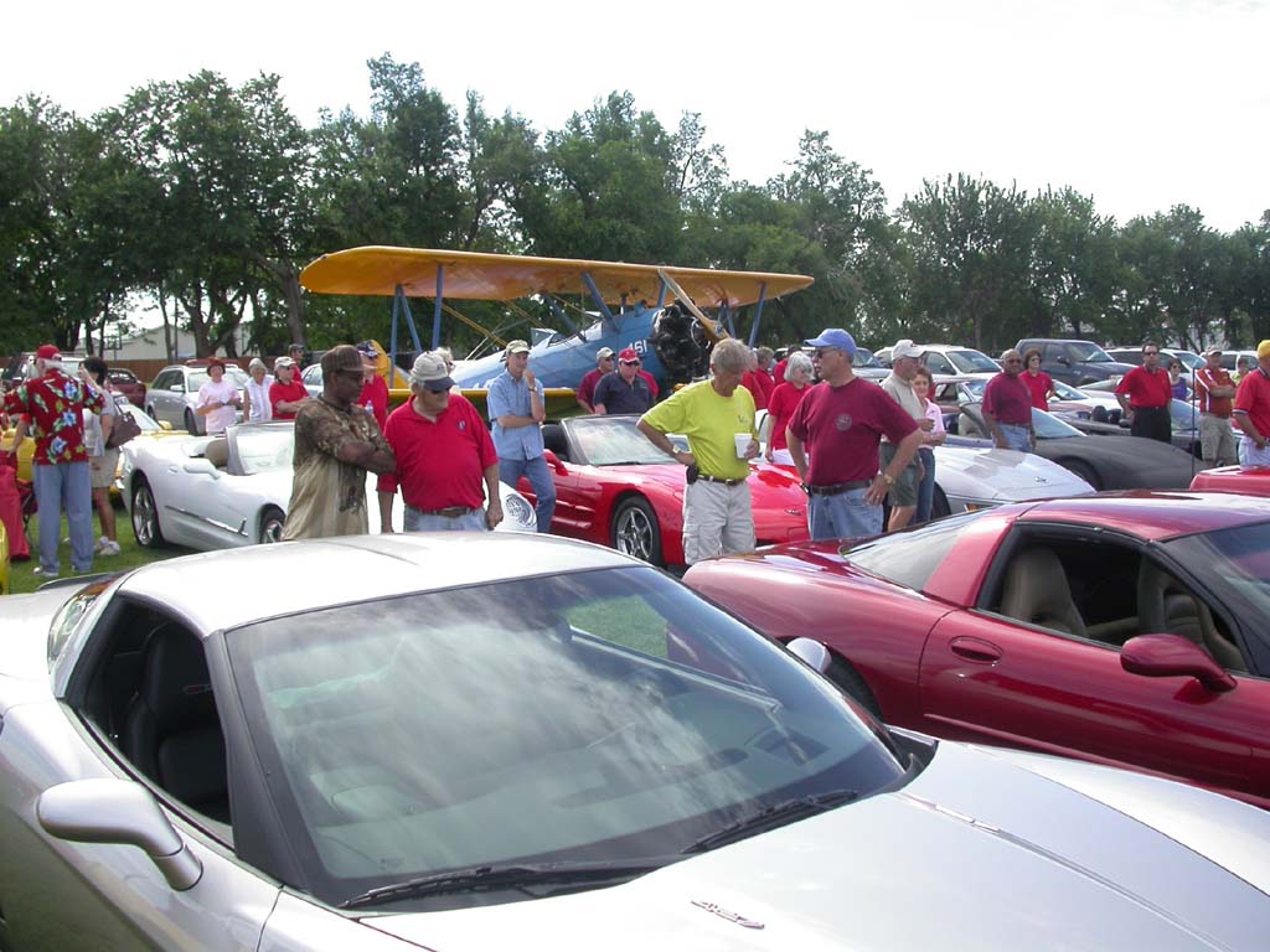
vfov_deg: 37.7
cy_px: 476
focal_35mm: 38
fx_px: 1394
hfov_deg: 49.0
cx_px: 635
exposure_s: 1/1000
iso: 100
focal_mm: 7.85
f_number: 2.6
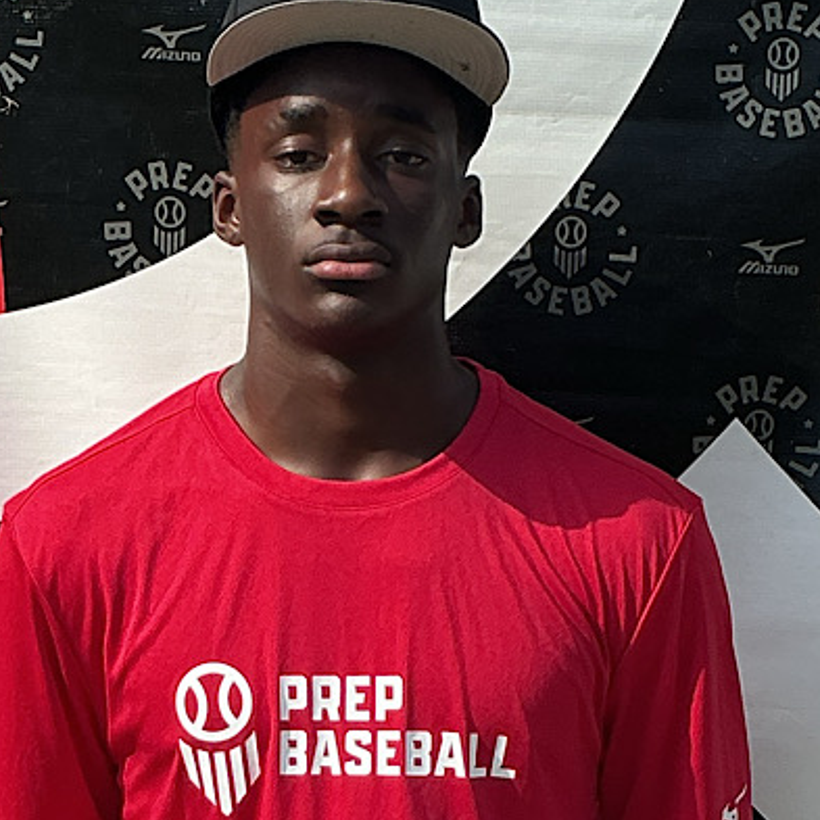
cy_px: 539
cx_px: 335
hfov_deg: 40.8
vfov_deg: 40.5
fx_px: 1099
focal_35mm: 41
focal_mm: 3
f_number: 1.8
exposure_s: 1/1412
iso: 25
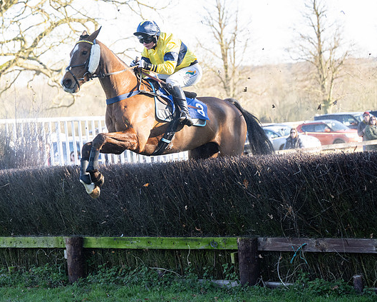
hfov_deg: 17.0
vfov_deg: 13.6
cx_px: 125
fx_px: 1261
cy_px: 160
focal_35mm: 113
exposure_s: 1/1250
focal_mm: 70
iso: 800
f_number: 2.8
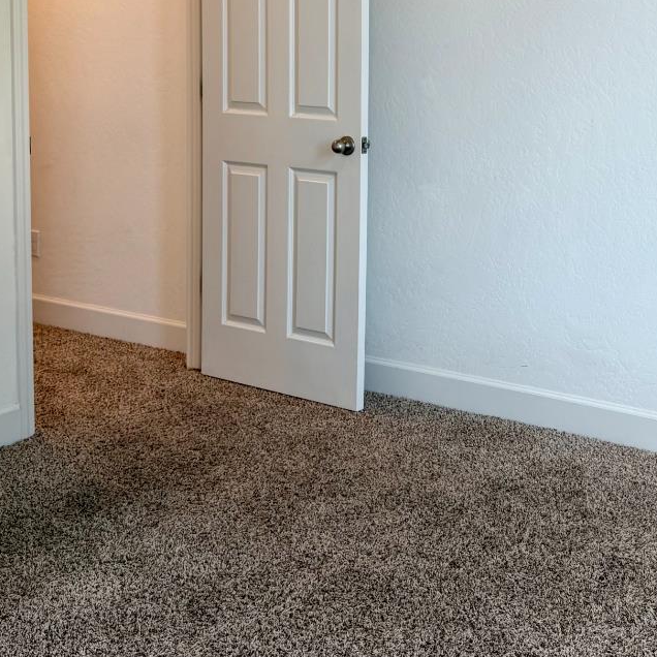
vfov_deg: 33.0
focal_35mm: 50
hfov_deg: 33.1
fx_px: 1074
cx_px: 522
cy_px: 130
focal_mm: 6.76
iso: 80
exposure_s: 1/120
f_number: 1.78
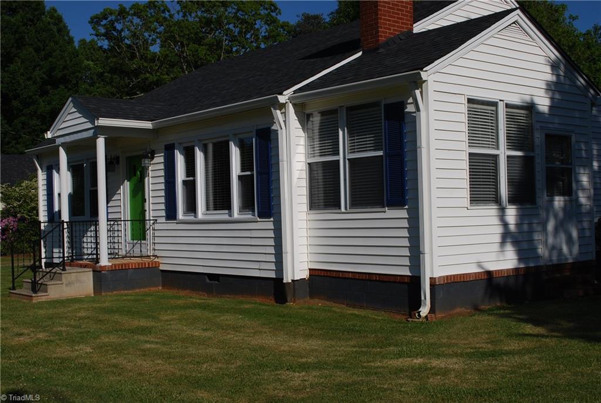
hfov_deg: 43.5
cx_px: 300
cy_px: 202
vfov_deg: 30.0
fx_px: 753
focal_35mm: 45
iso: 100
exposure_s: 1/400
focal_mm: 30
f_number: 10
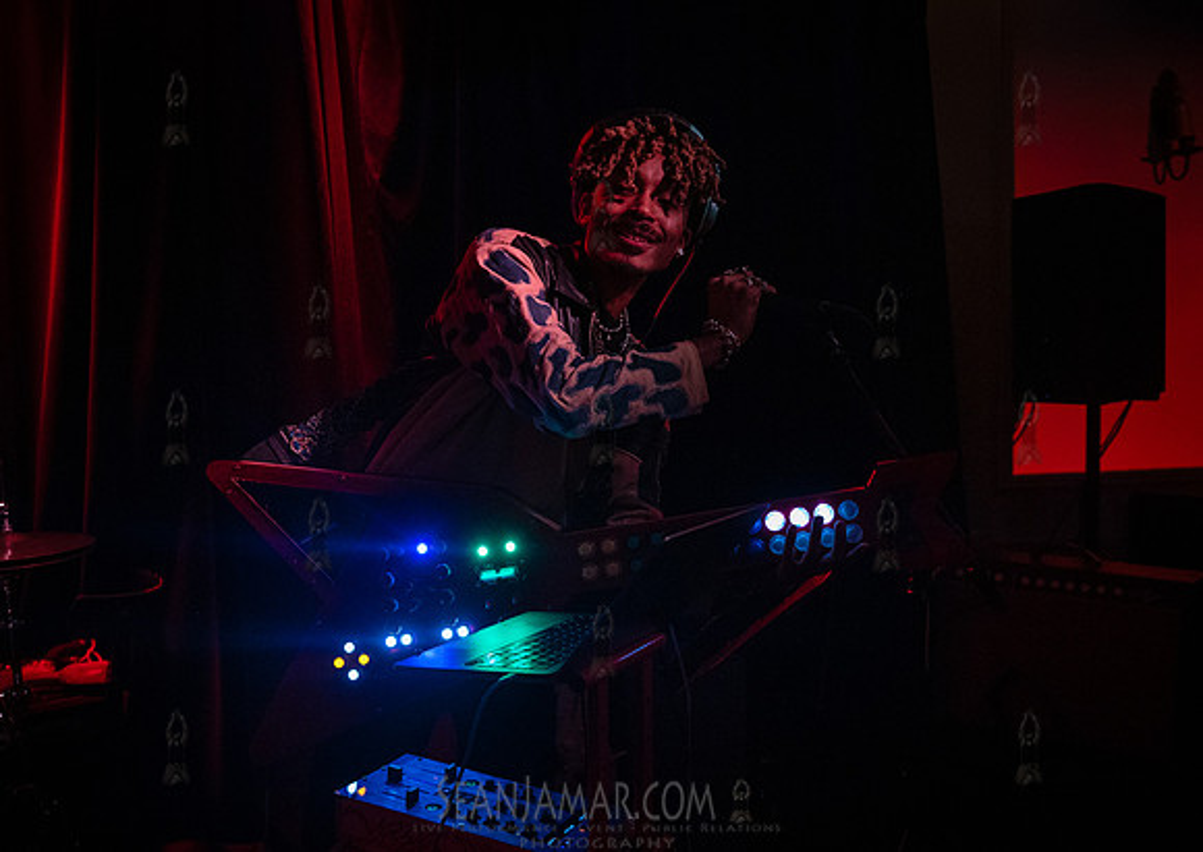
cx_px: 605
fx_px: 1185
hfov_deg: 53.8
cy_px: 440
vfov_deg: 39.6
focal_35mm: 35
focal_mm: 31
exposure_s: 1/320
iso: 12800
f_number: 3.5
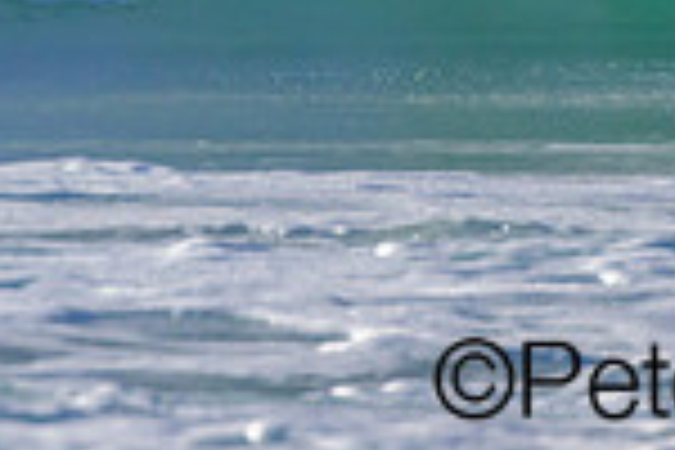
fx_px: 50771
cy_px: -367
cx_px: 783
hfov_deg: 0.8
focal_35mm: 2708
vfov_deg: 0.5
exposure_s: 1/2000
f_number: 11
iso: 1400
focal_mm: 700
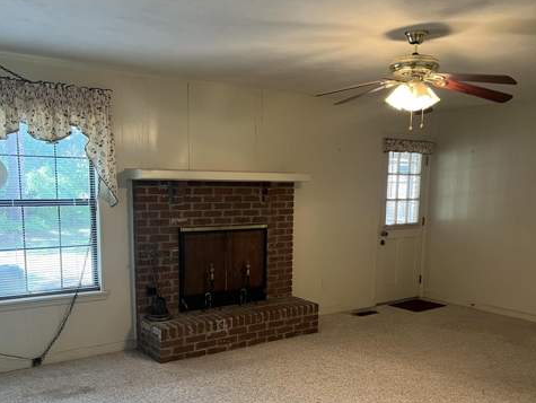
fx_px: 542
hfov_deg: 52.6
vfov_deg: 40.4
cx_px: 269
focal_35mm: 35
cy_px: 261
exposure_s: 1/60
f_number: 1.6
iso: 250
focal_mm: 5.1
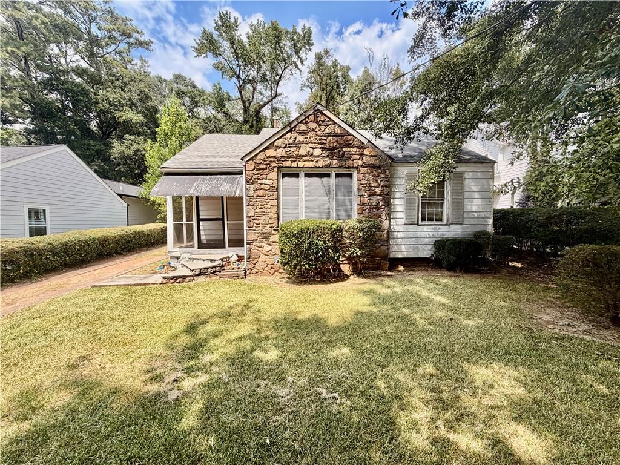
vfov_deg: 85.7
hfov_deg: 102.1
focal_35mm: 14
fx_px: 251
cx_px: 310
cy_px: 232
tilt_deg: -2.9
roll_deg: +1.2
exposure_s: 1/770
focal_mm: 2.22
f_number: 2.2
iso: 40
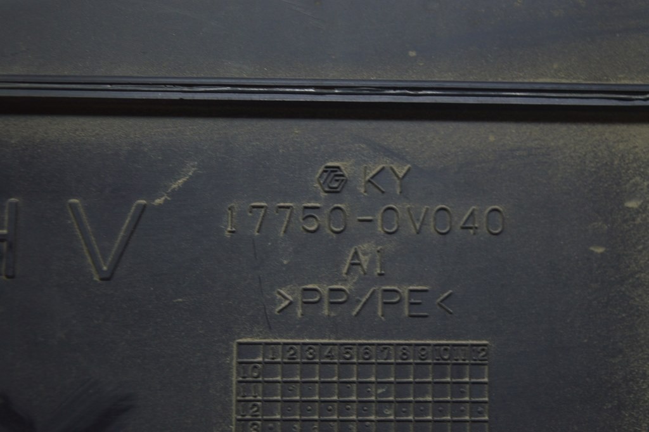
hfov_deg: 33.4
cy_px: 216
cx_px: 324
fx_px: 1081
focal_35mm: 60
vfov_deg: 22.6
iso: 400
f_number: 5
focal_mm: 40
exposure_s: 1/40
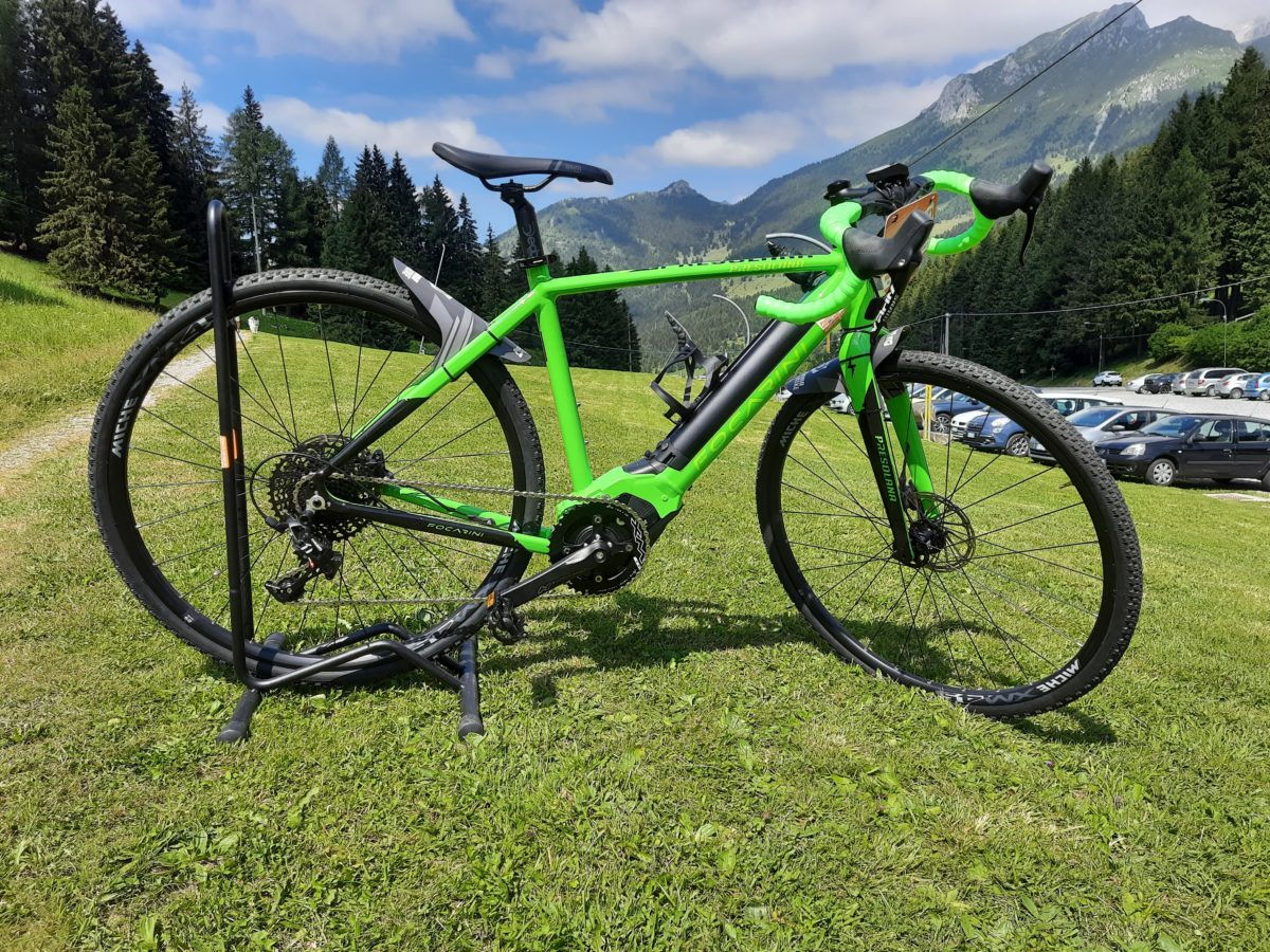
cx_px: 635
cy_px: 476
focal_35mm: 24
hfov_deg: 71.6
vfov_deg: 56.8
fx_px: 881
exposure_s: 1/626
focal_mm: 5.23
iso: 20
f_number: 1.8
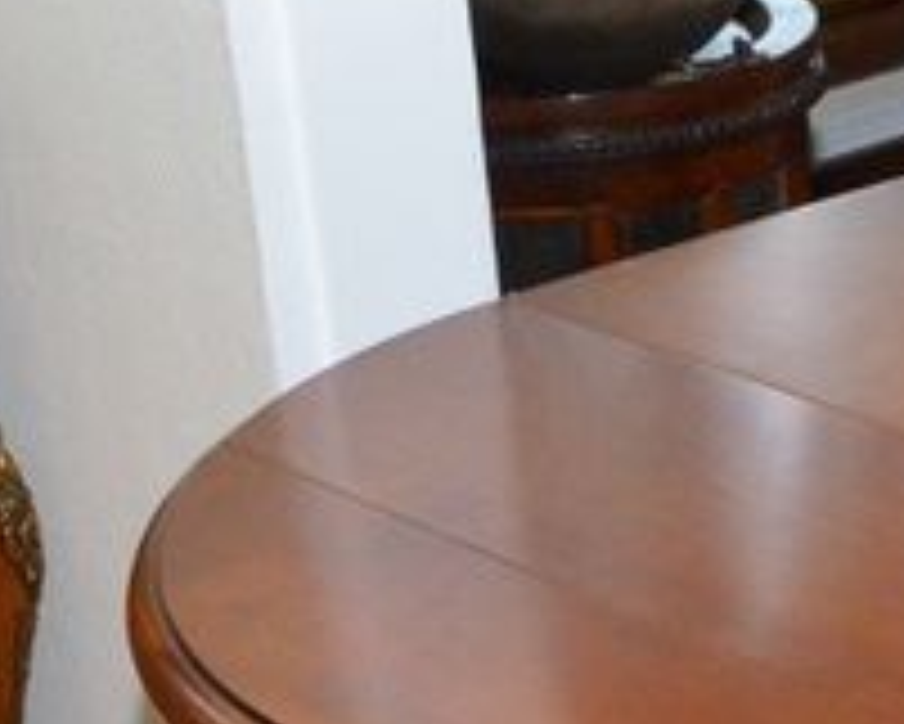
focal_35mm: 126
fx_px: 3373
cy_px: 850
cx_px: 1421
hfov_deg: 14.1
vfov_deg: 12.0
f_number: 11
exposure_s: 1/60
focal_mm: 18
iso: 5000
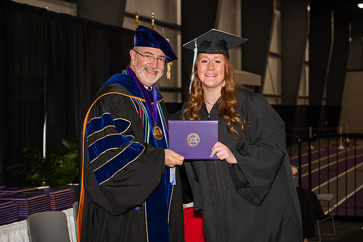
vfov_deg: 17.1
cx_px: 182
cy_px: 121
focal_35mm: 80
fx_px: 807
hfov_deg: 25.4
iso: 1000
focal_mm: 80
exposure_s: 1/200
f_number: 5.6
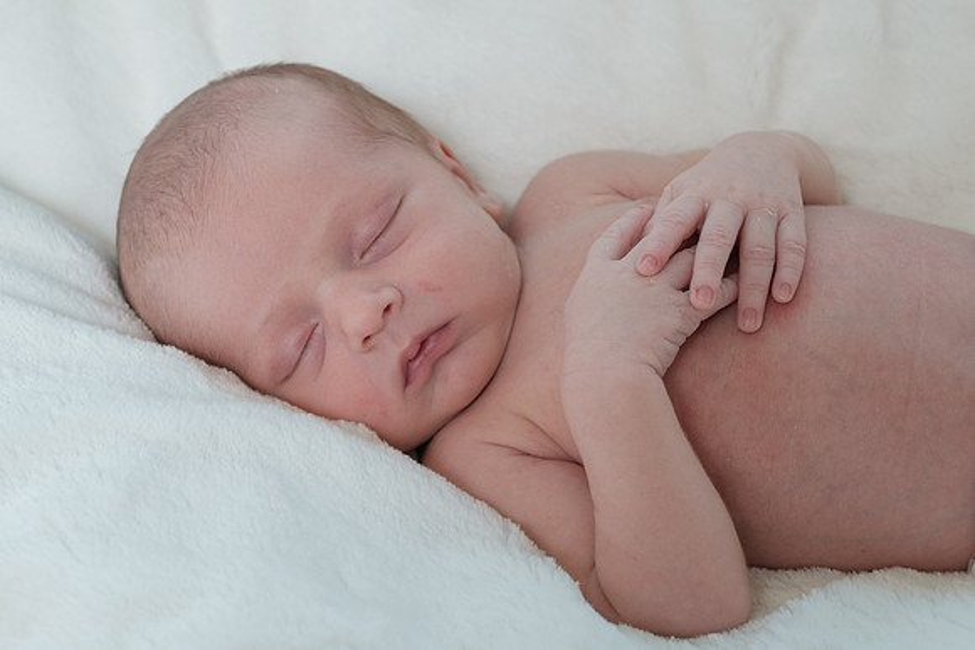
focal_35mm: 60
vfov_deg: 22.7
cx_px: 405
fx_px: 1620
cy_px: 383
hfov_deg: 33.4
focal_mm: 25.7
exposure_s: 1/210
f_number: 4
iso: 800
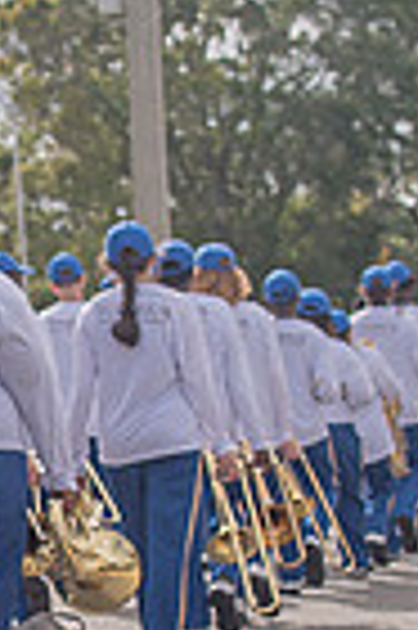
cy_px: 608
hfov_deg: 8.1
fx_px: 2916
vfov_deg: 12.2
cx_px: -90
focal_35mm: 167
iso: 100
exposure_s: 1/1600
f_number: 4
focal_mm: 35
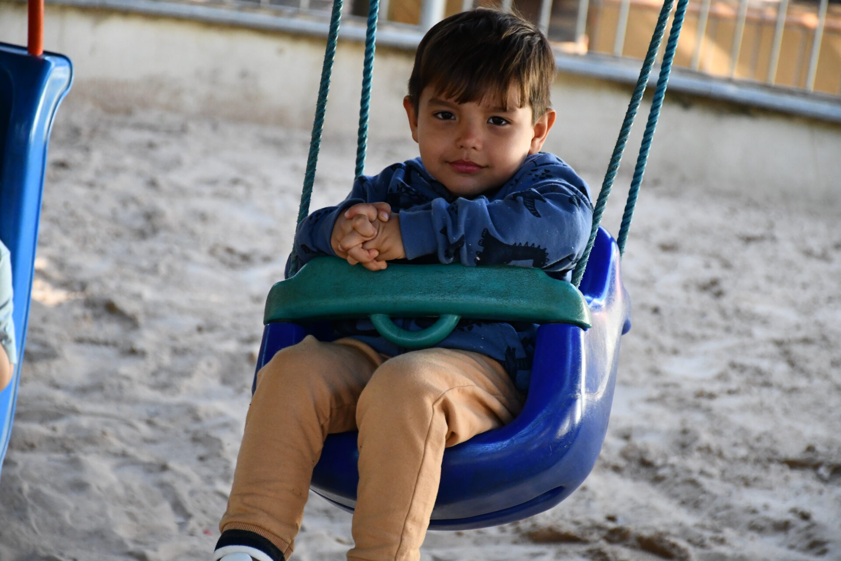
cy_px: 280
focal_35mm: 150
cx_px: 420
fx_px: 3504
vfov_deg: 9.1
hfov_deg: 13.7
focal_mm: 100
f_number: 5.6
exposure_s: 1/250
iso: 2500
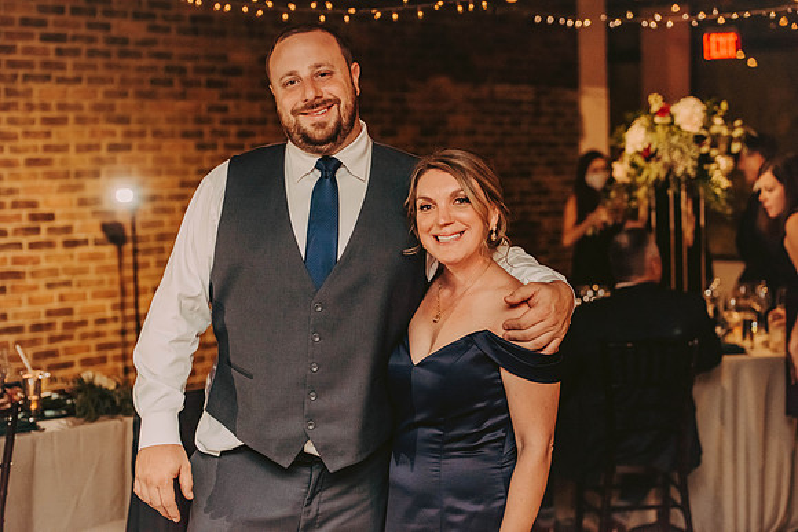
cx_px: 399
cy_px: 266
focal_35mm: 70
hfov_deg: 28.8
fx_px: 1552
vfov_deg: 19.5
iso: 2000
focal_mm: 70
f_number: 3.2
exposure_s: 1/200
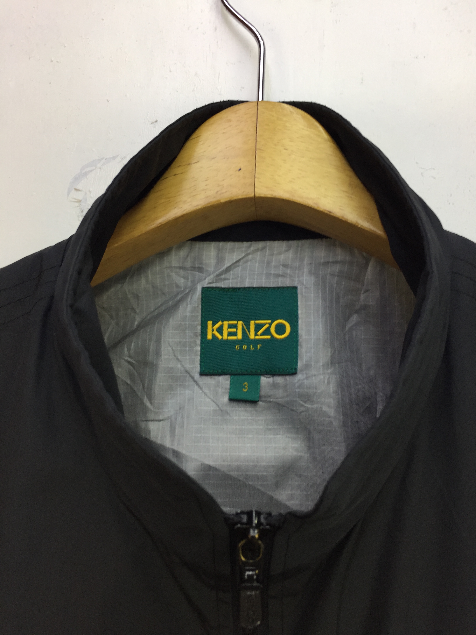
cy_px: 318
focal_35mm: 29
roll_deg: +0.0
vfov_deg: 61.7
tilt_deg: -8.1
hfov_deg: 48.2
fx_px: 532
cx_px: 238
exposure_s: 1/100
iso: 32
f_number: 2.2
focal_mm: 4.15
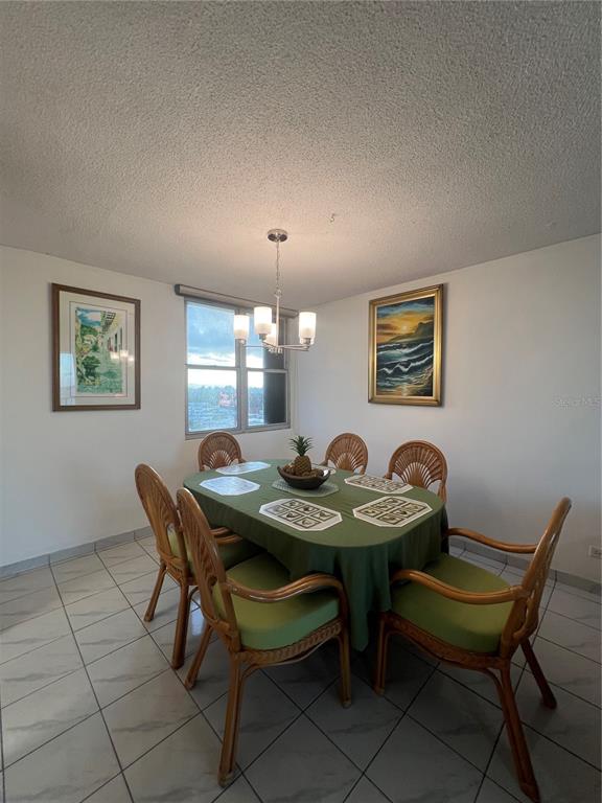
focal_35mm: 13
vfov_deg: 106.2
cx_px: 301
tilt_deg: -0.6
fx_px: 301
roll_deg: -1.0
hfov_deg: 89.9
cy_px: 402
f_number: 1.8
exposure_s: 1/120
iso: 64
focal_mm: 1.57
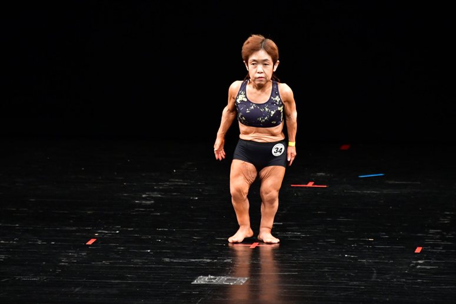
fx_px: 4368
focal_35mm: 345
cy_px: 152
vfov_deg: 4.0
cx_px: 228
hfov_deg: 6.0
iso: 4000
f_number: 5.6
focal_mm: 230
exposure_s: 1/400
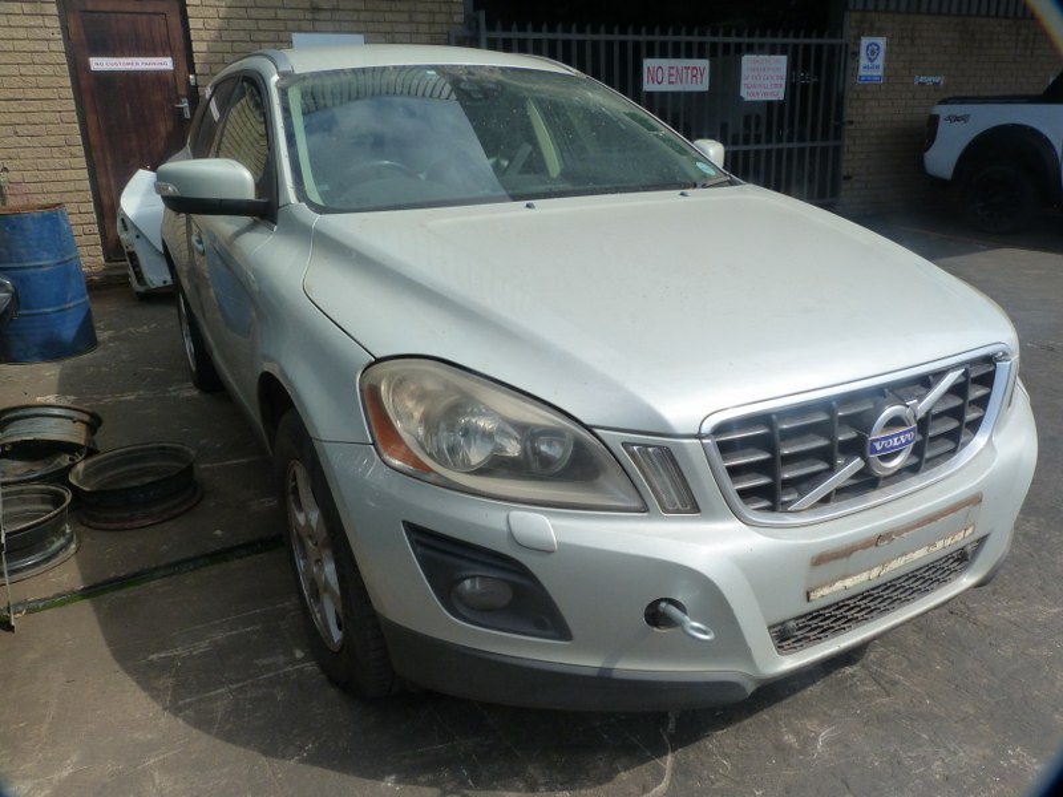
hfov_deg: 69.4
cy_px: 398
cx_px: 532
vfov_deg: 54.9
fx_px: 768
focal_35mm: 25
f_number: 5.6
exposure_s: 1/320
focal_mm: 4.5
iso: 125
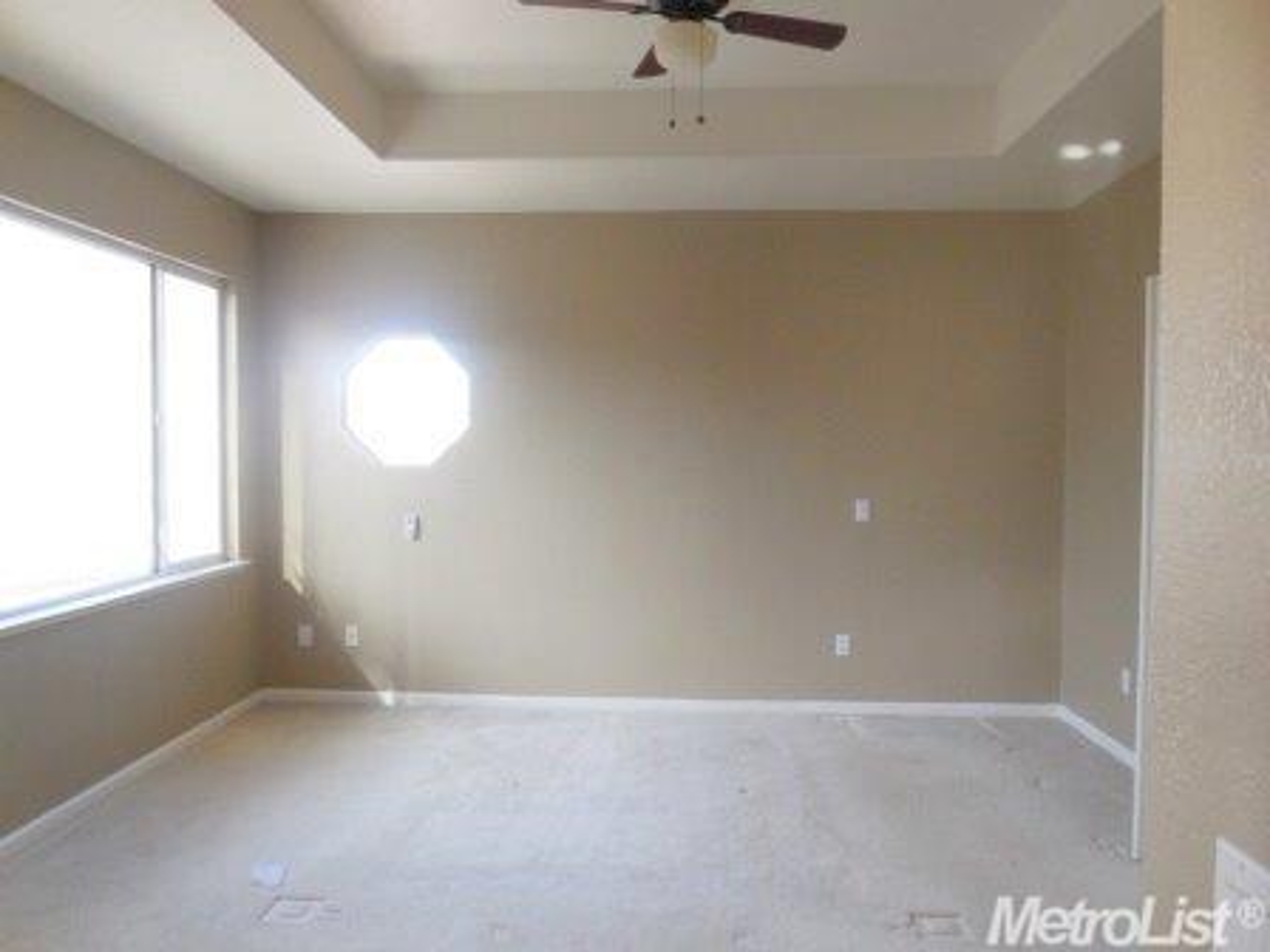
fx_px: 954
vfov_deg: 53.1
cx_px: 635
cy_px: 476
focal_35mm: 26
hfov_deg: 67.3
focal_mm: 4.6
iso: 250
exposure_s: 1/30
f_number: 3.5
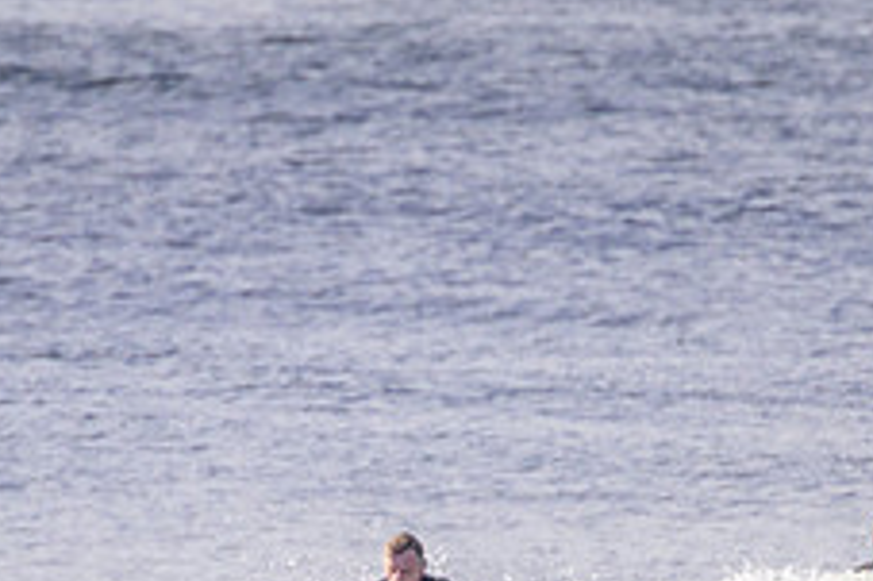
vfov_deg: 0.7
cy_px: 702
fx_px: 49626
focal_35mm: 2048
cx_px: 346
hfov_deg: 1.0
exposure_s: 1/2000
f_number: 11
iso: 900
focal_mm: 800
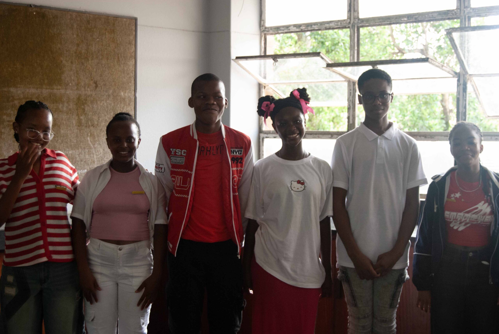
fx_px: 937
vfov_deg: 20.2
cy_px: 167
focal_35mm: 68
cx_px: 250
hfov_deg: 29.8
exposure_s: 1/60
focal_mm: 45
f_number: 5.3
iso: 720
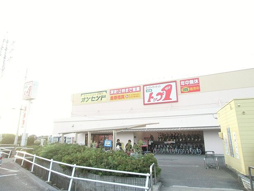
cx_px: 125
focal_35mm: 25
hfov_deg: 69.4
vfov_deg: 54.9
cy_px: 94
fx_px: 184
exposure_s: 1/60
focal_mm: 4.24
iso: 100
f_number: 3
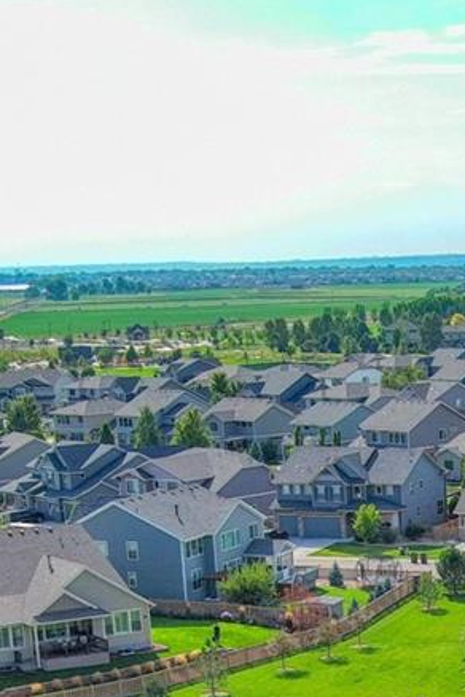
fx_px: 2054
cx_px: 586
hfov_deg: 12.6
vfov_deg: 18.4
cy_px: 818
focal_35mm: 106
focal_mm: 10.6
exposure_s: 1/2037
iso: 100
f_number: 2.8
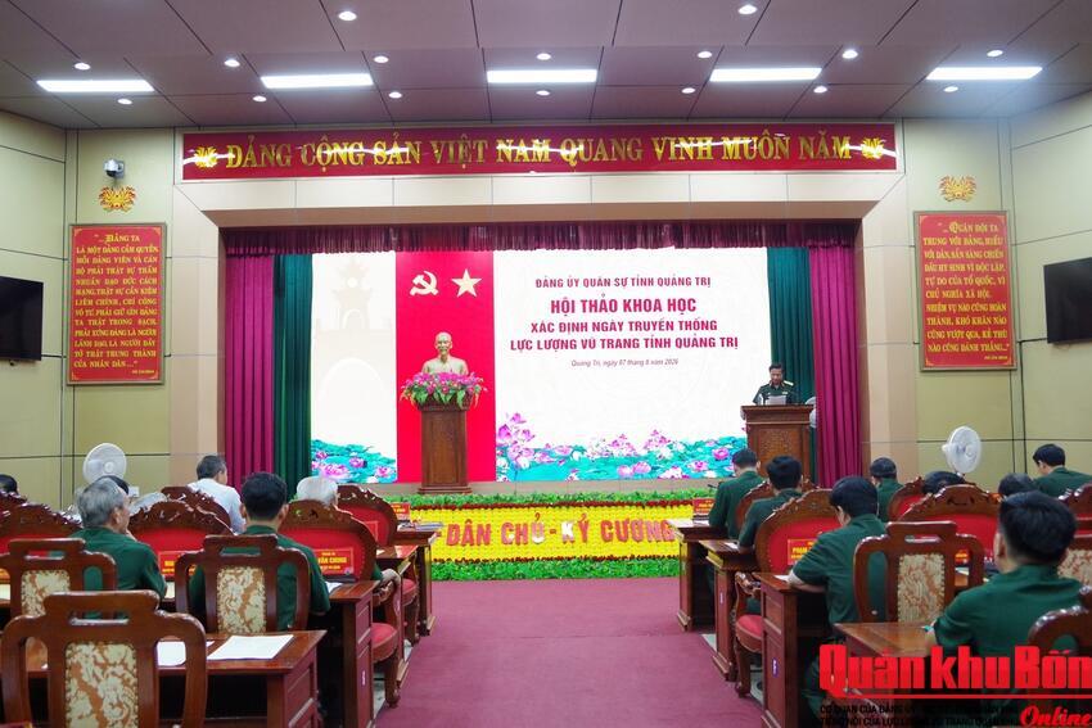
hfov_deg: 60.3
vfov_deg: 42.3
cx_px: 546
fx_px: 940
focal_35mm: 31
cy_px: 364
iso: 3200
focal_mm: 21
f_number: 5
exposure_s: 1/80
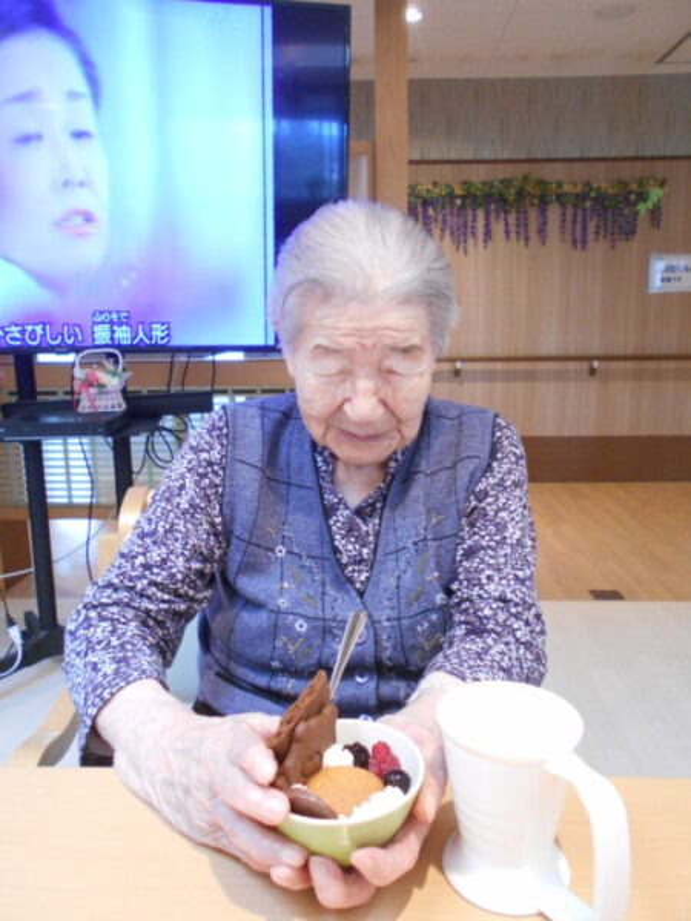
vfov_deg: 67.3
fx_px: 692
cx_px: 346
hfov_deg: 53.1
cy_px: 460
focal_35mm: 26
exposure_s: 1/25
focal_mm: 4.6
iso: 400
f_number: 3.2
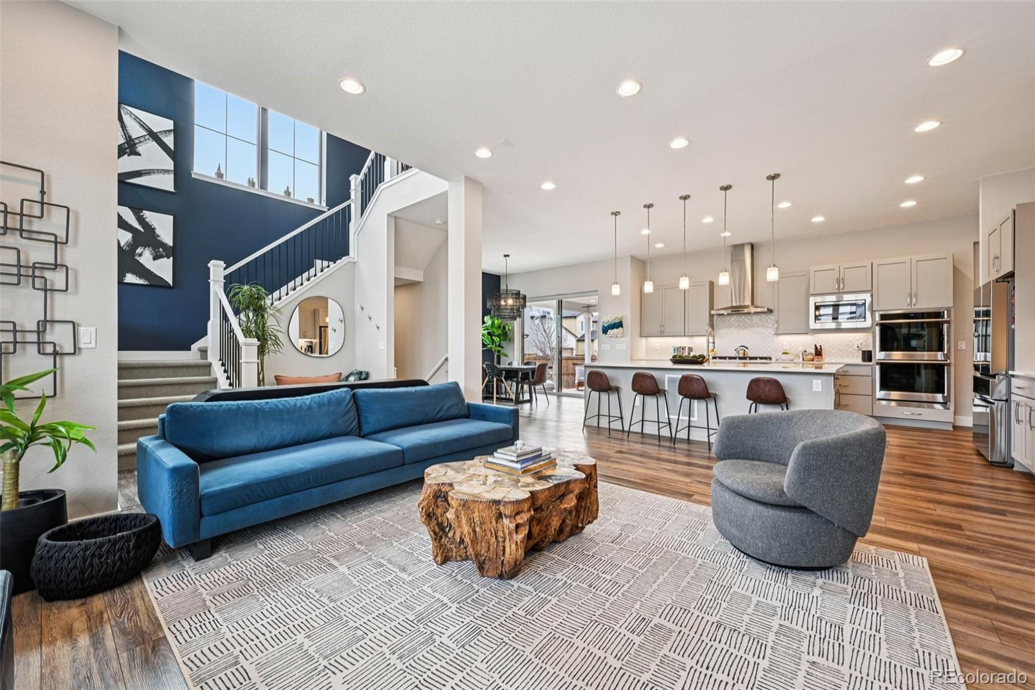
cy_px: 345
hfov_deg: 104.3
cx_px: 518
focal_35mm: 14
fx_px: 402
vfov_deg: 81.2
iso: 250
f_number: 11
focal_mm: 14
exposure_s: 1/15
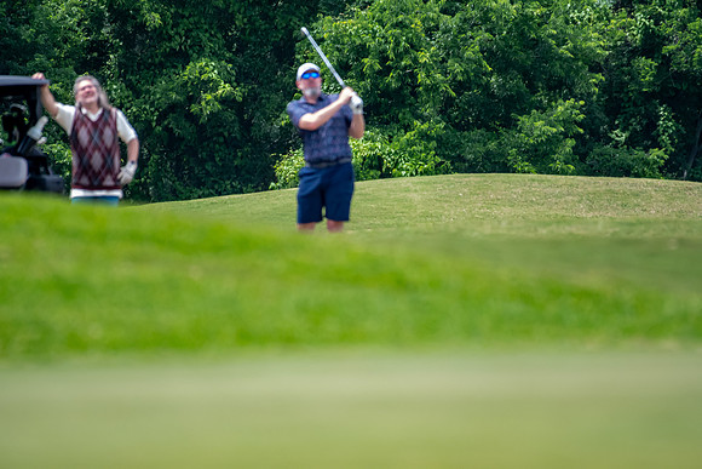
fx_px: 14628
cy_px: 234
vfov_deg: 1.8
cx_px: 351
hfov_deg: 2.7
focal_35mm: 750
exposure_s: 1/2000
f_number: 5.6
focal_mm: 500
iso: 2200
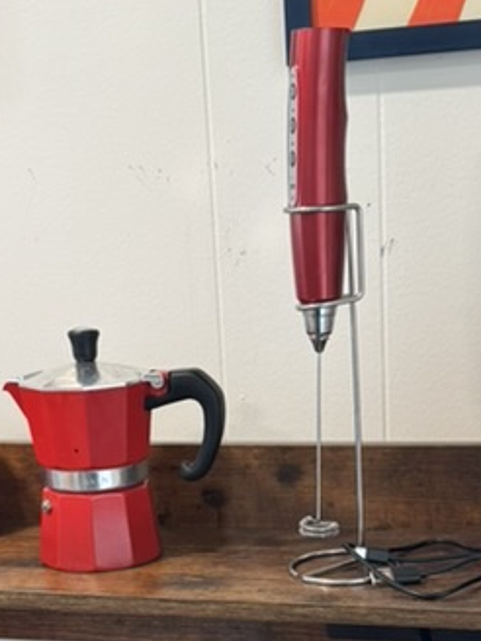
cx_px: 227
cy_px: 559
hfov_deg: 19.6
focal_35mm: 75
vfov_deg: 25.3
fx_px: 1390
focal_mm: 6.76
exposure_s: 1/60
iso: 160
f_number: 1.78
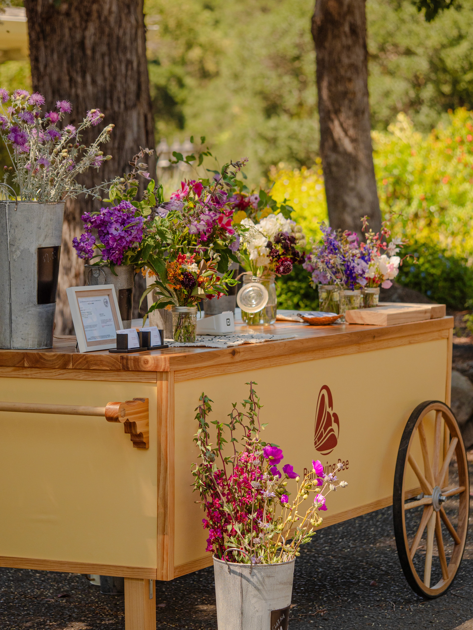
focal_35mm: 120
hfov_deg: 12.3
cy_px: 315
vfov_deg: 16.4
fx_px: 2186
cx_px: 236
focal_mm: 60
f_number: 3.2
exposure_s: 1/1250
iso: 400
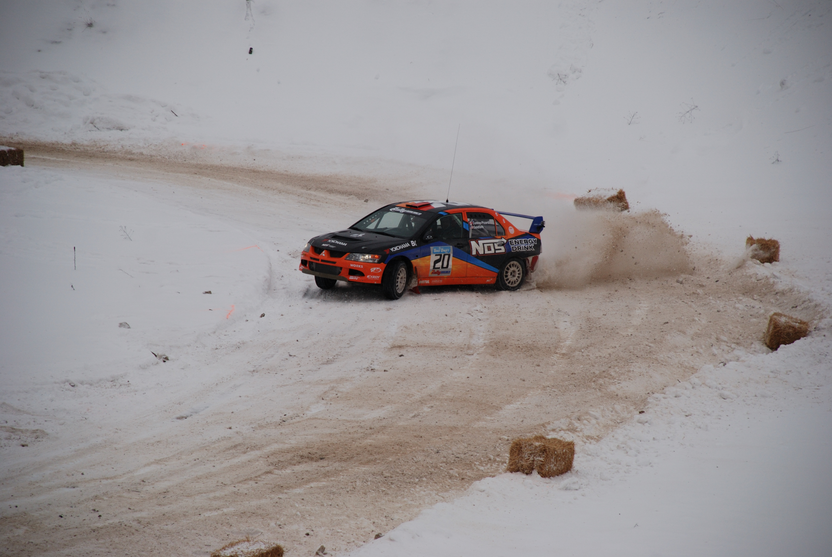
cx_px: 416
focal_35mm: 202
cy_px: 278
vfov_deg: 6.8
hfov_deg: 10.1
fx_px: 4686
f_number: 5.6
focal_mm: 135
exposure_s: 1/800
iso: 200
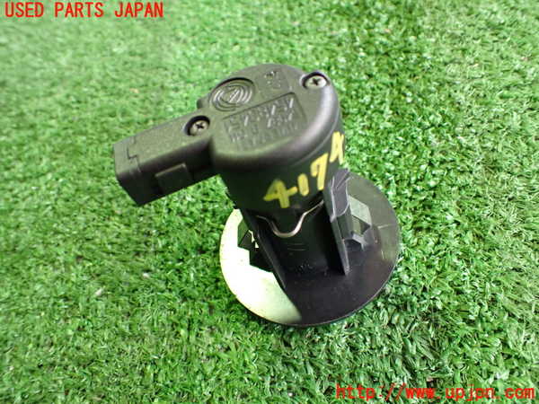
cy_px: 202
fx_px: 467
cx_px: 270
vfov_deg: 46.8
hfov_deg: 60.0
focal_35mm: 30
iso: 800
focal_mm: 5.4
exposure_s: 1/40
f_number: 2.3
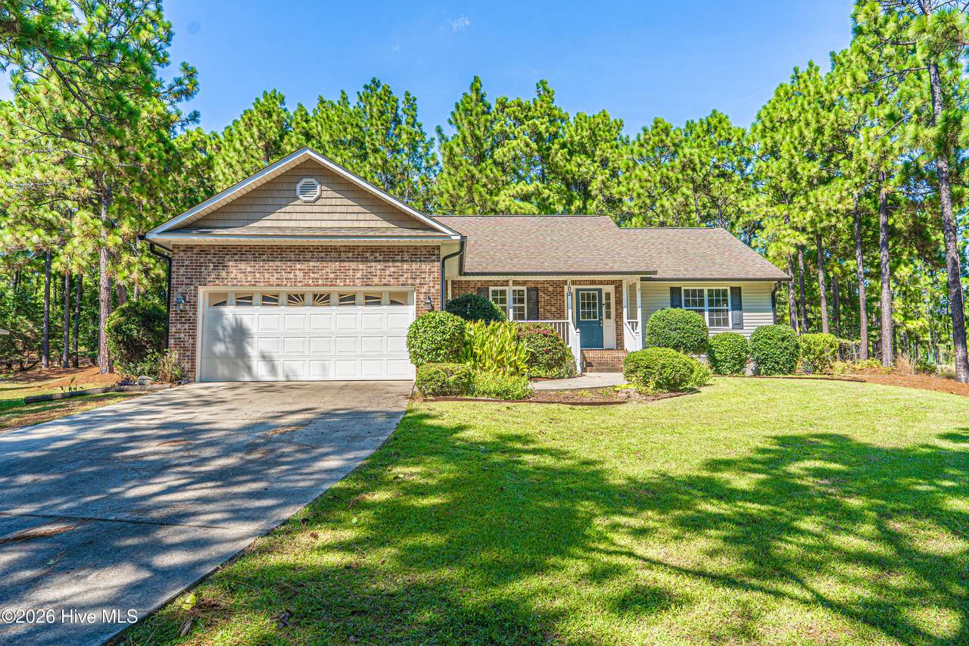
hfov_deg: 73.8
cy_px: 323
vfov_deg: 53.1
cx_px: 484
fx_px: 646
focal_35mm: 24
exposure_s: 1/320
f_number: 5.6
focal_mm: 24
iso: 100
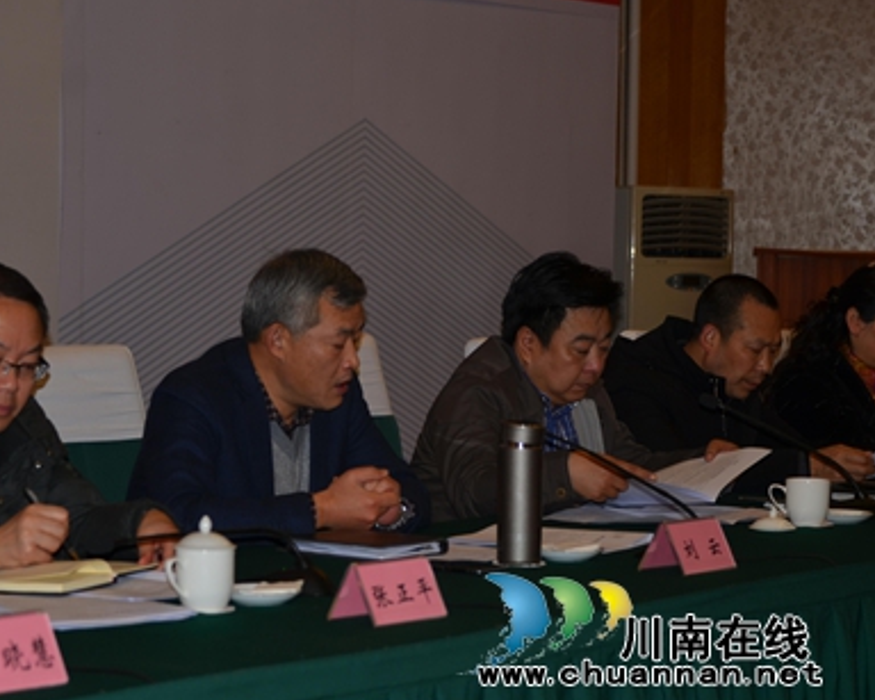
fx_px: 2605
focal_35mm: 101
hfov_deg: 19.0
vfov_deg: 15.3
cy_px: 350
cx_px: 337
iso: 100
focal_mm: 55
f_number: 4.5
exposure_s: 1/60
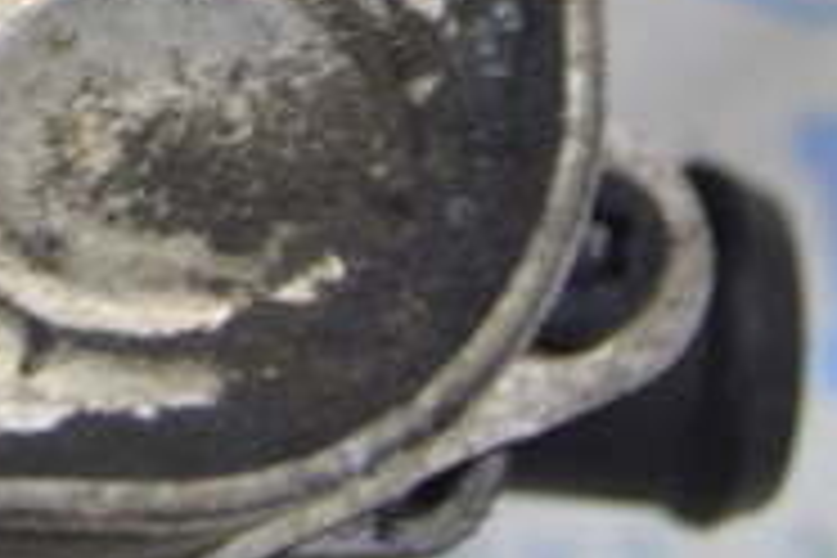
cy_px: -695
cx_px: -360
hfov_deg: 9.3
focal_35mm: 215
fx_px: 4998
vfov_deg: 6.2
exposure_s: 1/20
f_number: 5.6
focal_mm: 26
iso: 400
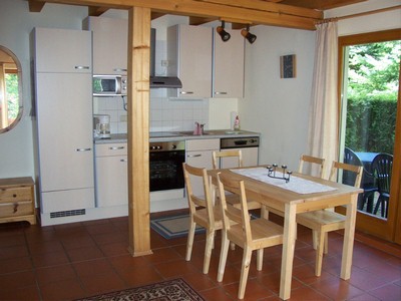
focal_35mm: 34
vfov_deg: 41.8
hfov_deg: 54.0
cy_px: 150
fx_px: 394
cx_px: 200
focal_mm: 5.6
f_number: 2.7
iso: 160
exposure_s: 1/60
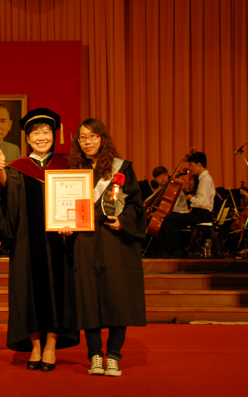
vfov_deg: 32.6
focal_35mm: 63
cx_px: -28
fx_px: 679
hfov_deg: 19.8
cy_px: 196
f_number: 4
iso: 400
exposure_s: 1/60
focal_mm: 27
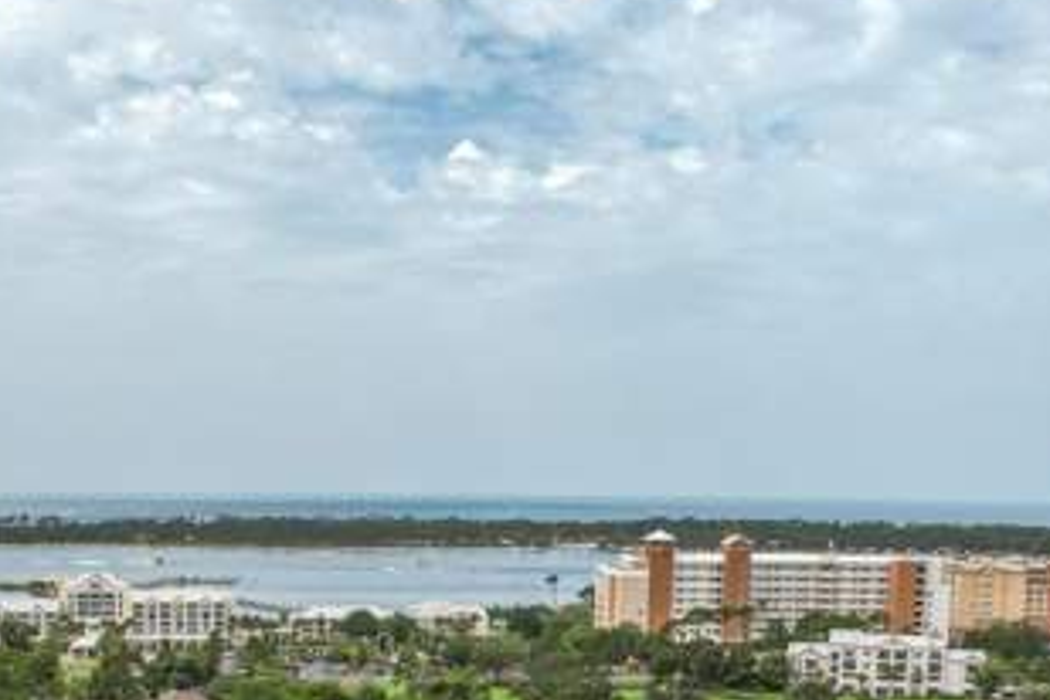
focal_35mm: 57
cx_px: 394
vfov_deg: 21.9
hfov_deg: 34.9
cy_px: 855
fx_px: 1662
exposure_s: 1/2000
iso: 100
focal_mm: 8.38
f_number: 2.8
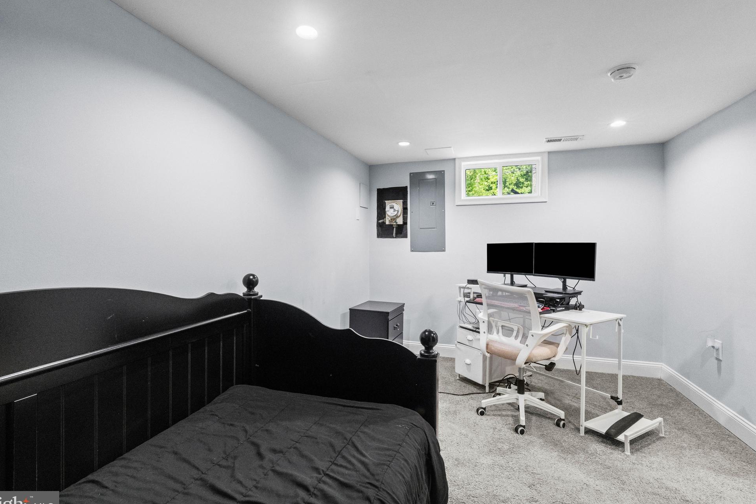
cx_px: 374
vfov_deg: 70.4
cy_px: 252
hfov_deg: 93.3
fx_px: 357
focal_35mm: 17
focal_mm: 16
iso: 2500
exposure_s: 1/15
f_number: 8
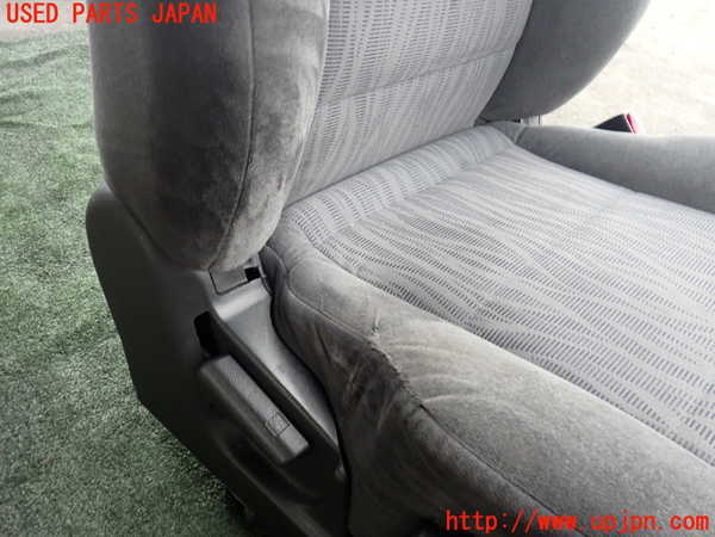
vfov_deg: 46.8
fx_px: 620
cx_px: 358
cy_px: 268
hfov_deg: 60.0
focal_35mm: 30
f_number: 2.3
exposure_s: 1/100
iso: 200
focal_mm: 5.4
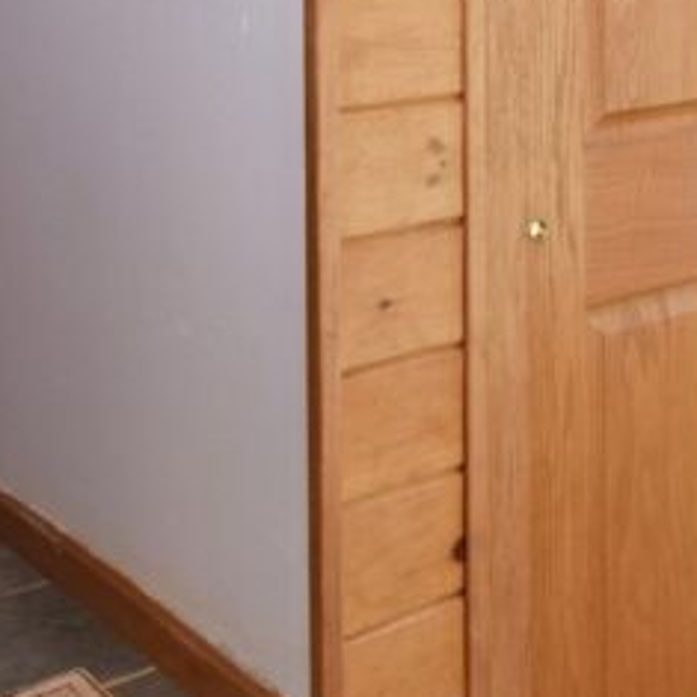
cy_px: -163
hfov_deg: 25.1
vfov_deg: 23.9
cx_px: 706
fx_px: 1481
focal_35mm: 65
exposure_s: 1/160
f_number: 6.3
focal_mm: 10
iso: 400
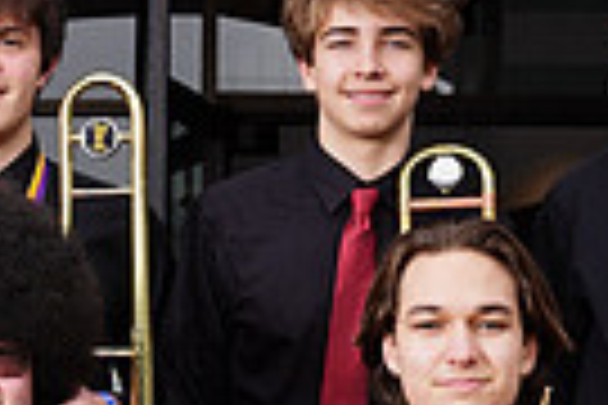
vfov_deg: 8.6
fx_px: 2618
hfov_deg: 13.2
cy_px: 628
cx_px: 108
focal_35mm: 155
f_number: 7.1
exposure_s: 1/200
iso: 200
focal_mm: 36
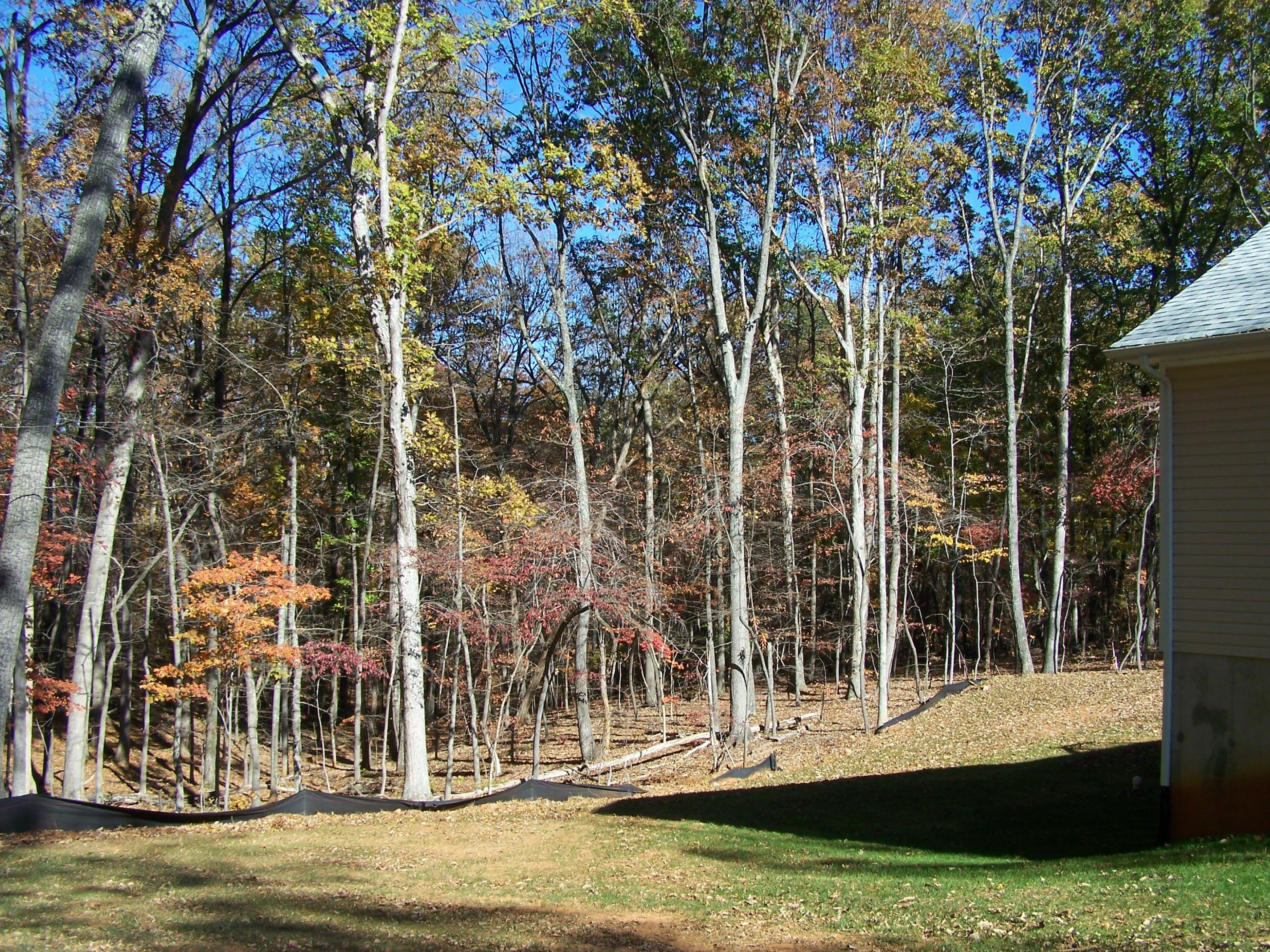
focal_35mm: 40
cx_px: 652
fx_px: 1468
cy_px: 494
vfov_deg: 36.0
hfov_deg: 46.8
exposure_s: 1/320
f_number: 4
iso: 64
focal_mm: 6.3
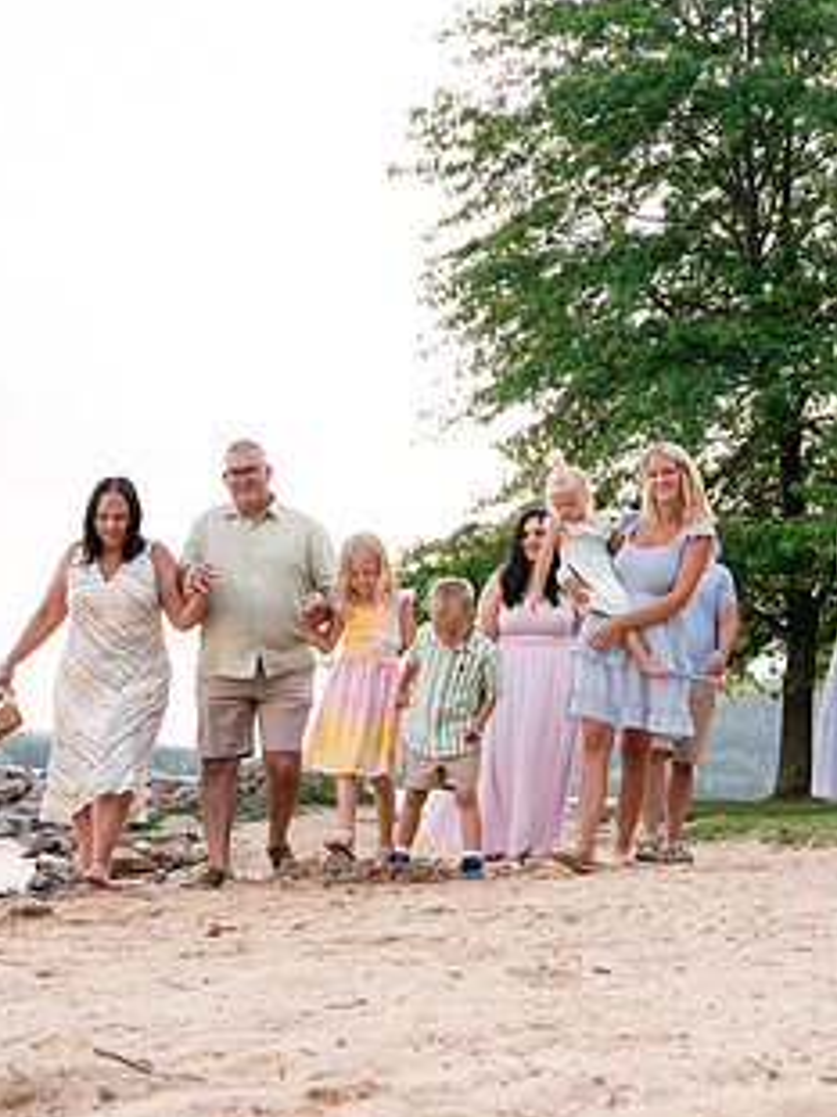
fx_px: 1484
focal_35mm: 46
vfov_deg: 41.2
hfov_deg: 31.5
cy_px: 600
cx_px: 463
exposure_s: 1/250
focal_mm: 24
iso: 800
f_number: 8
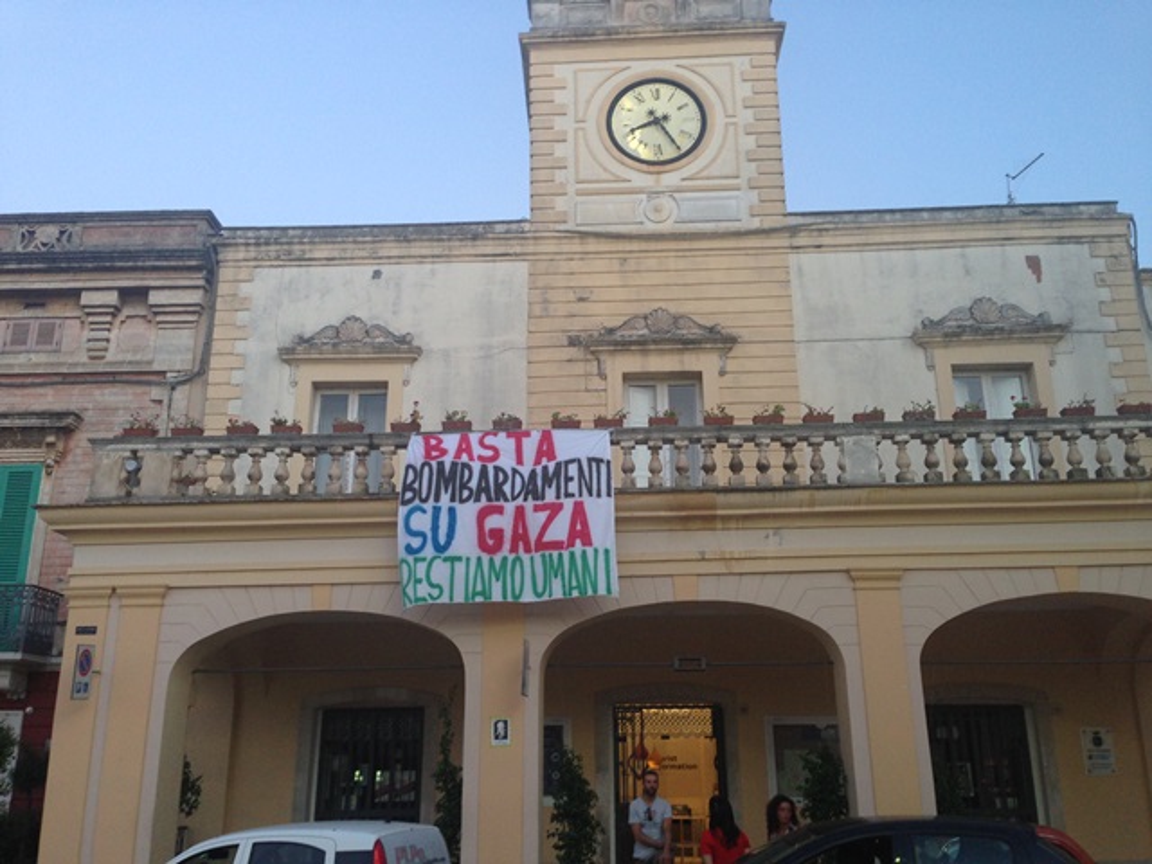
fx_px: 1098
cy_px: 432
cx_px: 576
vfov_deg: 42.9
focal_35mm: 33
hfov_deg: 55.4
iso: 80
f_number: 2.4
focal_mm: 4.12
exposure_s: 1/20
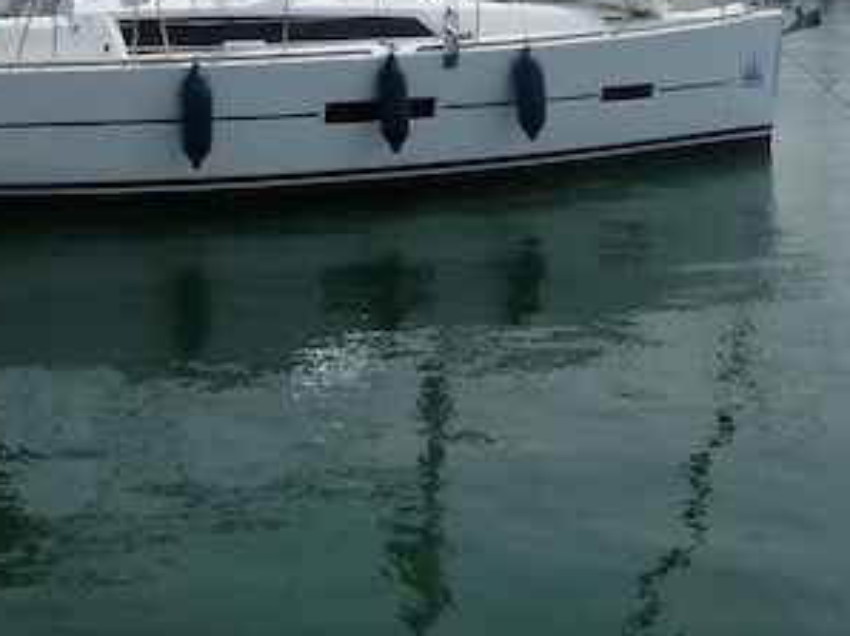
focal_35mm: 71
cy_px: -94
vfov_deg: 19.6
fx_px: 1742
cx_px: 298
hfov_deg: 27.3
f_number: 4
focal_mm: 4.5
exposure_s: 1/640
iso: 160
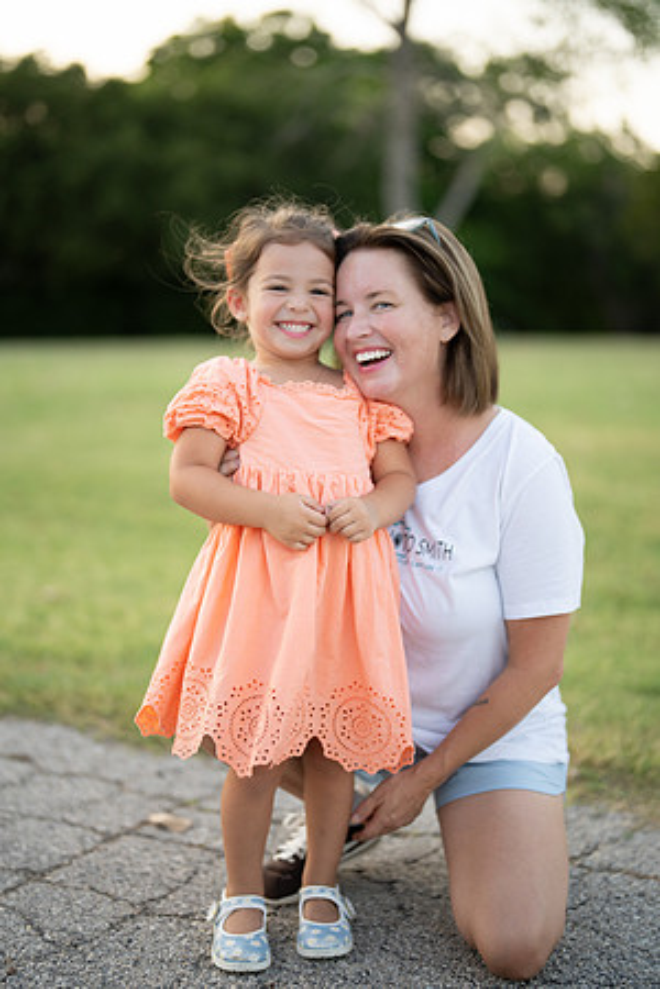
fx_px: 1375
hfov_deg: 27.0
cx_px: 330
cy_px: 494
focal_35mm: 50
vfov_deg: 39.6
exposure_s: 1/1000
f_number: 1.2
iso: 250
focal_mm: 50
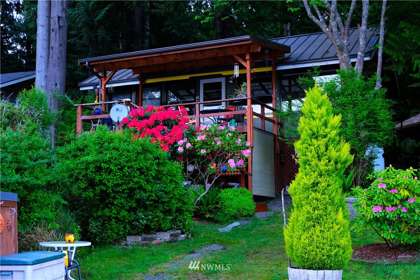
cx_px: 210
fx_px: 548
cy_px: 140
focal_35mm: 47
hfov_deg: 41.9
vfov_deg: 28.6
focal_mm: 31.5
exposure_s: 1/100
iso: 200
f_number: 3.6
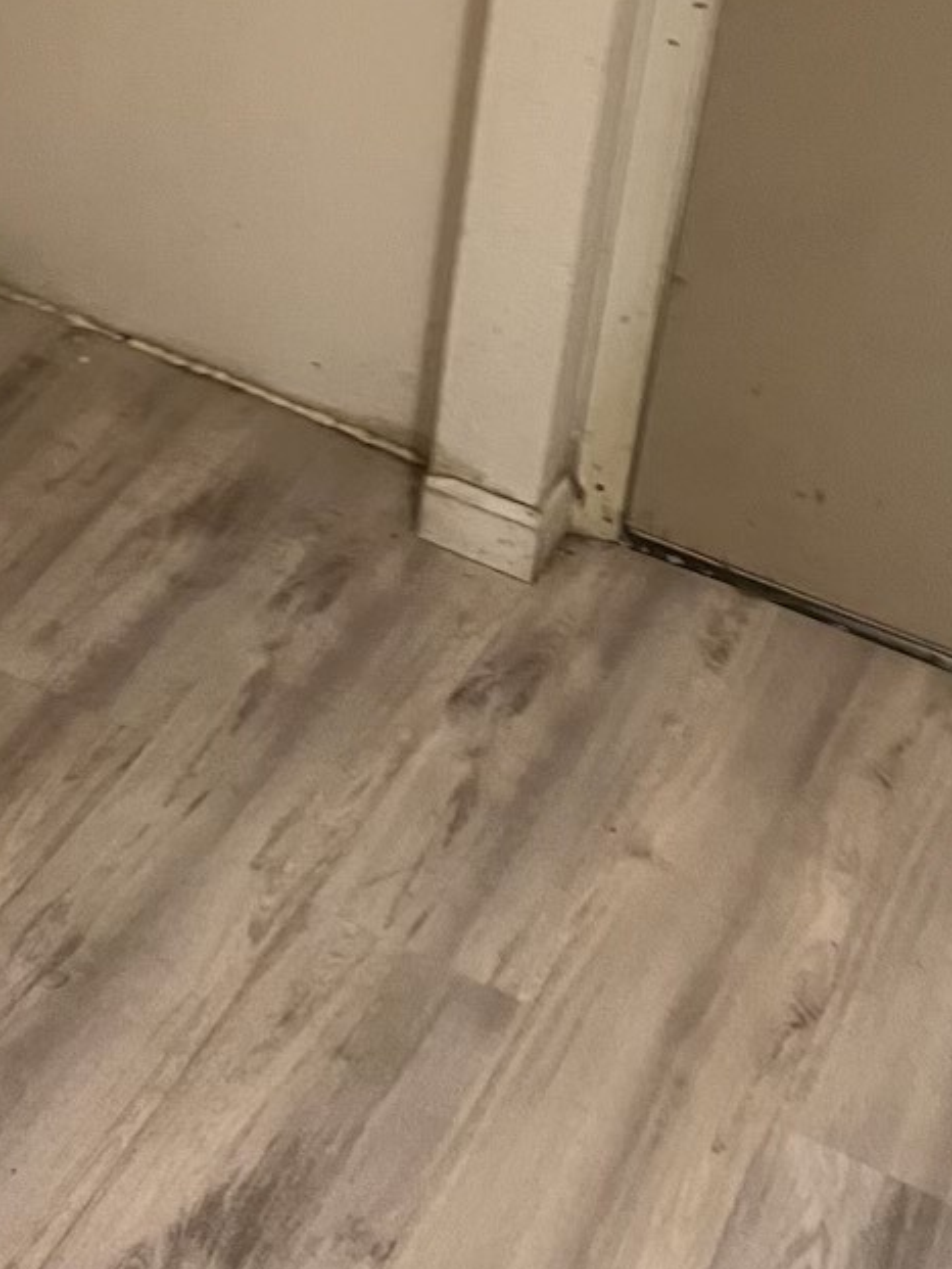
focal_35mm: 67
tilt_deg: -29.2
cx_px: 484
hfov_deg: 21.9
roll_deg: -8.3
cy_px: 104
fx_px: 2456
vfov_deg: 27.8
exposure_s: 1/60
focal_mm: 5.7
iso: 400
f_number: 1.5
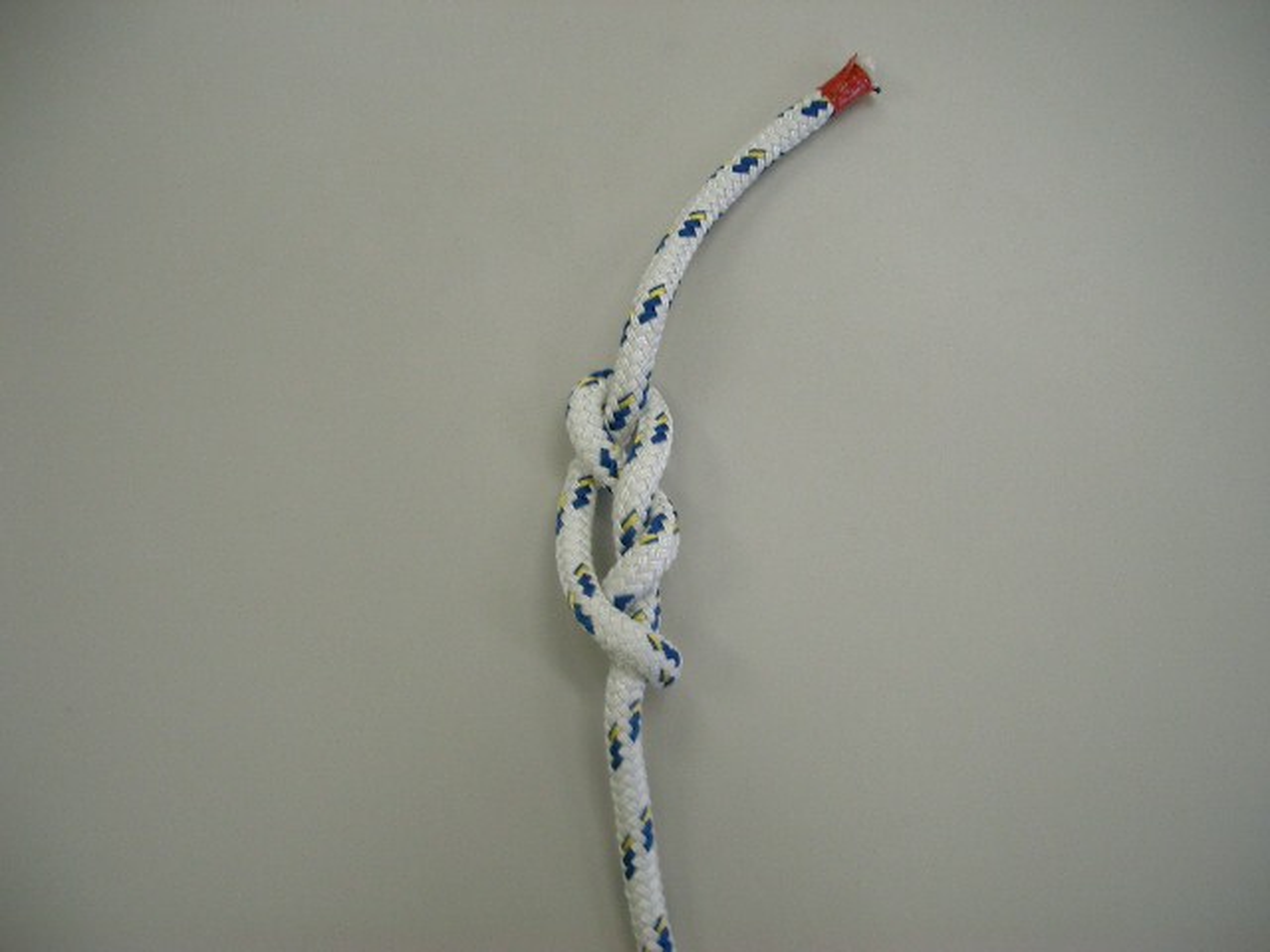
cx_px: 635
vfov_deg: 40.7
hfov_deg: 52.6
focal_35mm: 35
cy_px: 476
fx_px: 1284
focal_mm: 5.8
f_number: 2.6
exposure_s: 1/60
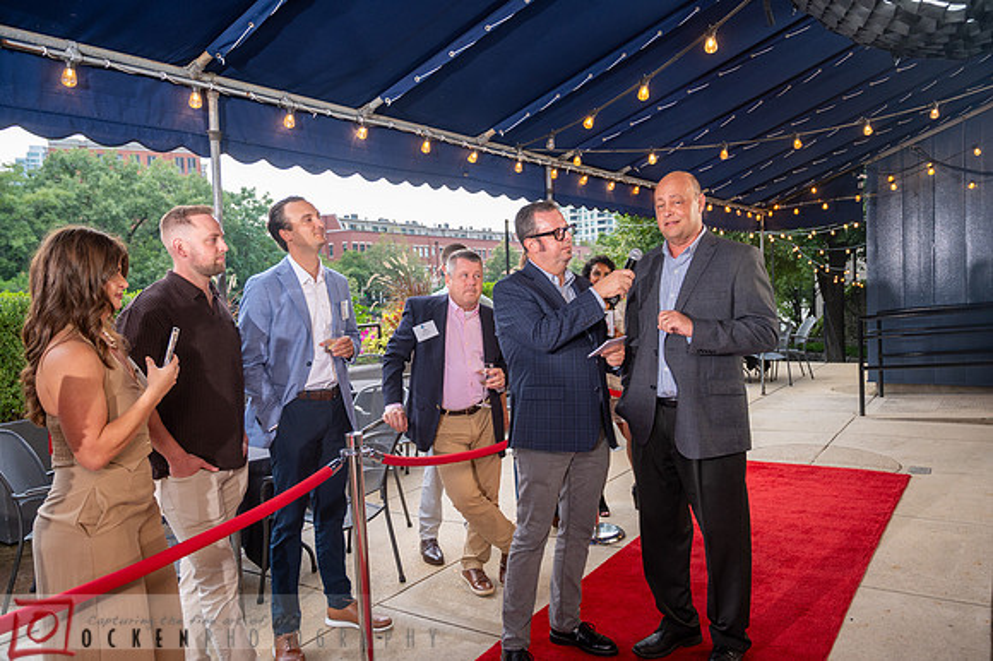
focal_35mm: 28
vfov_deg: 46.4
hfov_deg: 65.5
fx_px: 772
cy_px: 330
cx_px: 496
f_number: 4
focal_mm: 28
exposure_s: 1/125
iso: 800
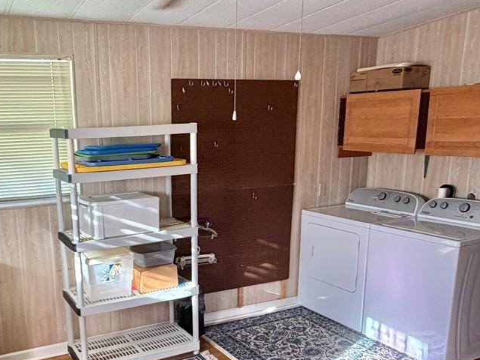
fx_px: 485
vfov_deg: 40.2
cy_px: 240
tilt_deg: -13.7
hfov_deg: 51.3
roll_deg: +1.8
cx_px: 146
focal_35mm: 35
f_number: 2.2
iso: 320
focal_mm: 2.22
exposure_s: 1/103
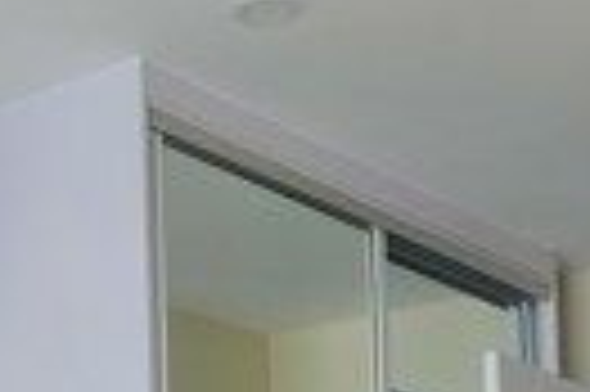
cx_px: 45
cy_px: 730
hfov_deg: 18.3
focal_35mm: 110
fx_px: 1801
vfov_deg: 11.4
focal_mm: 16
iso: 200
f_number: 4
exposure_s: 1/50
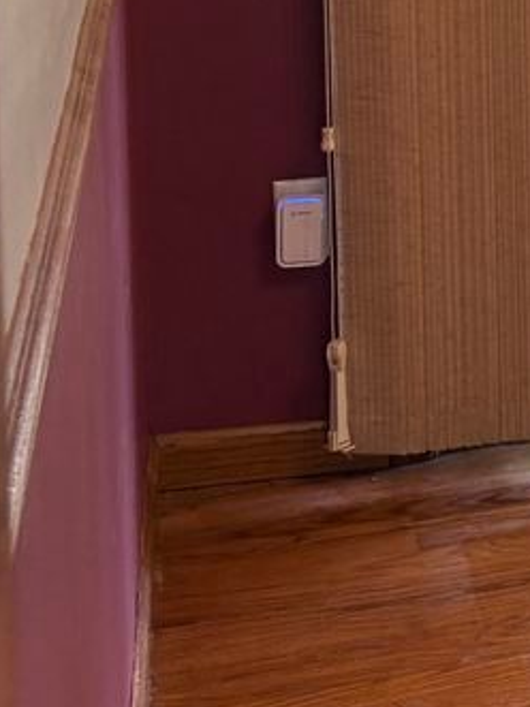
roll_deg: -1.2
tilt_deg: -7.5
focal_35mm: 118
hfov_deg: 10.6
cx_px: 1308
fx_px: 2410
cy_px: -176
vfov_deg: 15.9
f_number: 1.6
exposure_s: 1/60
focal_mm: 5.96
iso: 100
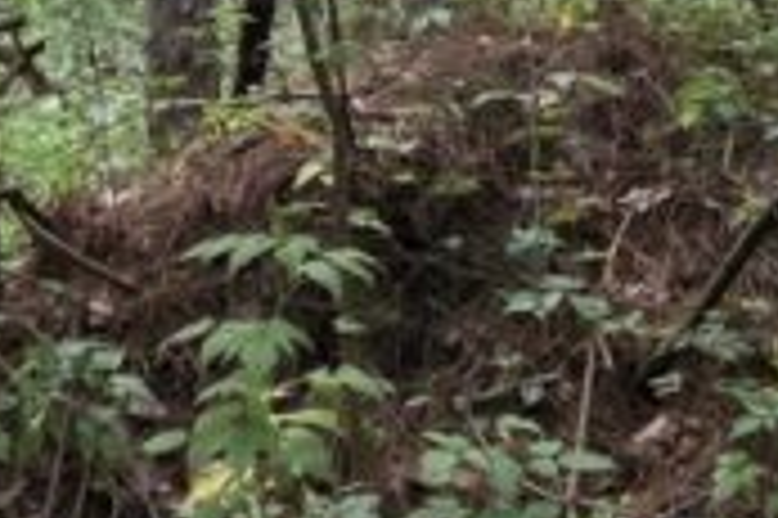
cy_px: -428
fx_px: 1727
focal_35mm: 80
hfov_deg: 25.4
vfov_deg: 14.8
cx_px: 432
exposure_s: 1/120
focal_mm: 2.2
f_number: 1.9
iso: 160
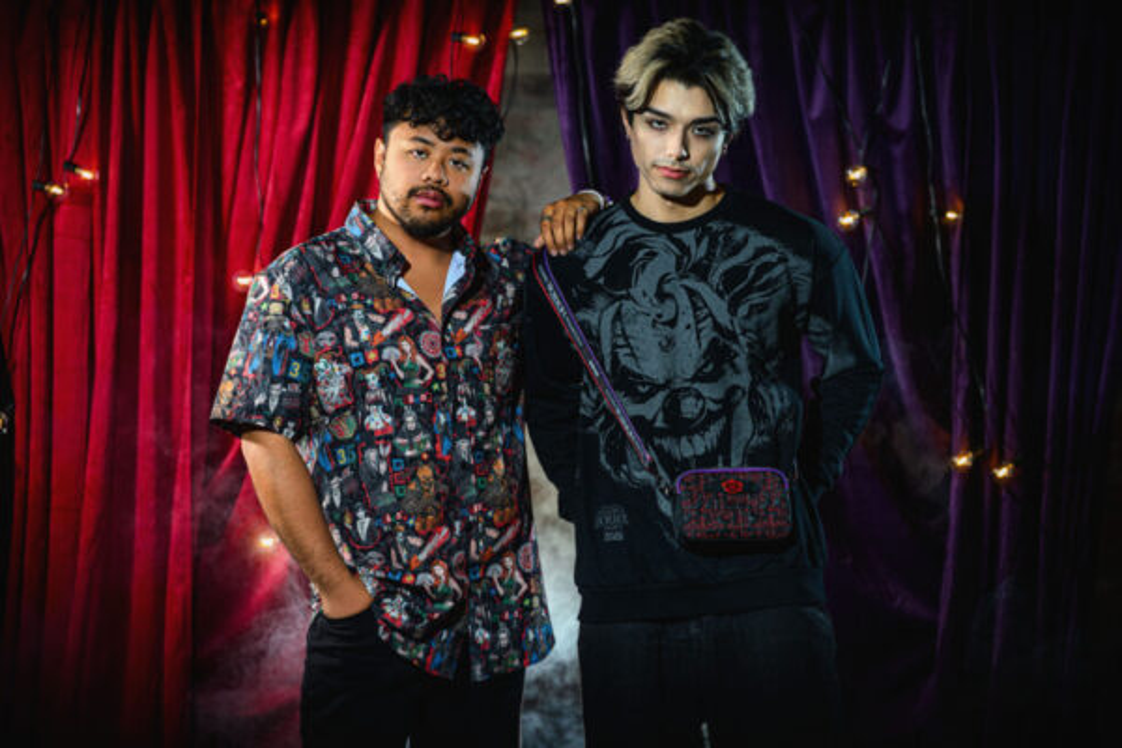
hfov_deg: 11.7
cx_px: 561
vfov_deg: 7.8
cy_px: 374
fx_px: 5454
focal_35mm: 175
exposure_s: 1/200
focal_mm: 175
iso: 160
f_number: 4
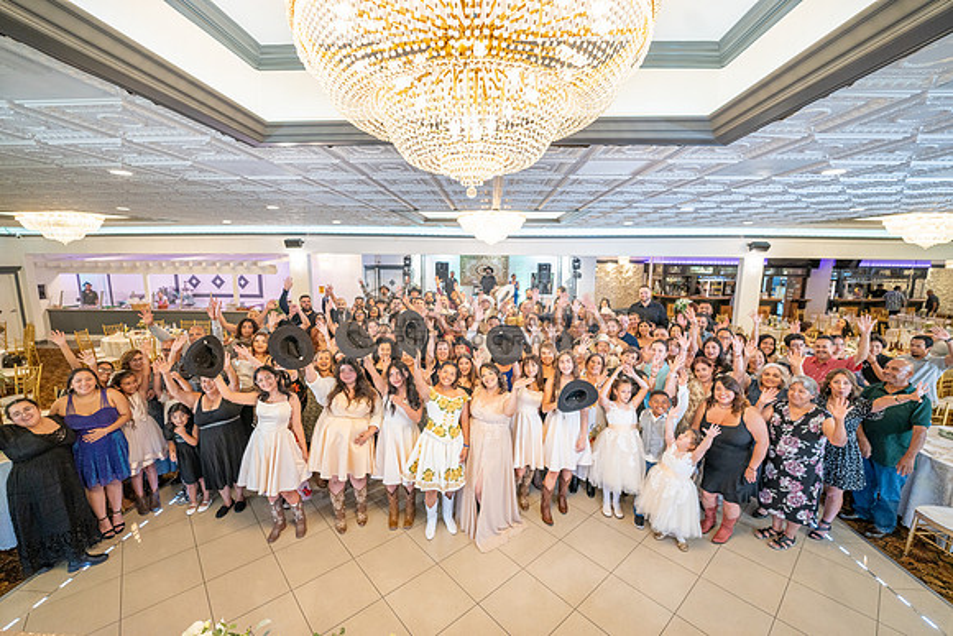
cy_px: 318
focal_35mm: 15
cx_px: 476
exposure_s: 1/125
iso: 1000
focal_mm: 14.6
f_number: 2.8
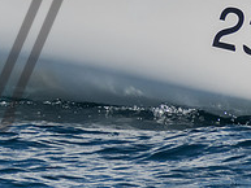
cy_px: -48
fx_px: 8366
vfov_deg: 1.3
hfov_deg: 1.7
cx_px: -85
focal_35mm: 1153
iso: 640
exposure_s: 1/1250
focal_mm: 260
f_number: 14
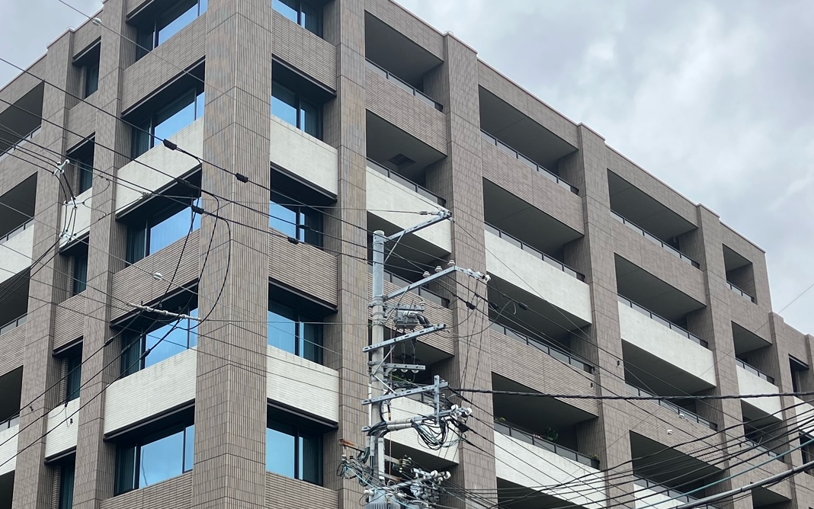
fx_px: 1243
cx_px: 248
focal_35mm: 56
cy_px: 466
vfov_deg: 22.5
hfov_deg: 35.8
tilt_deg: +19.1
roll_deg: -0.1
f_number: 1.8
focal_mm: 3.99
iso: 32
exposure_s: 1/771
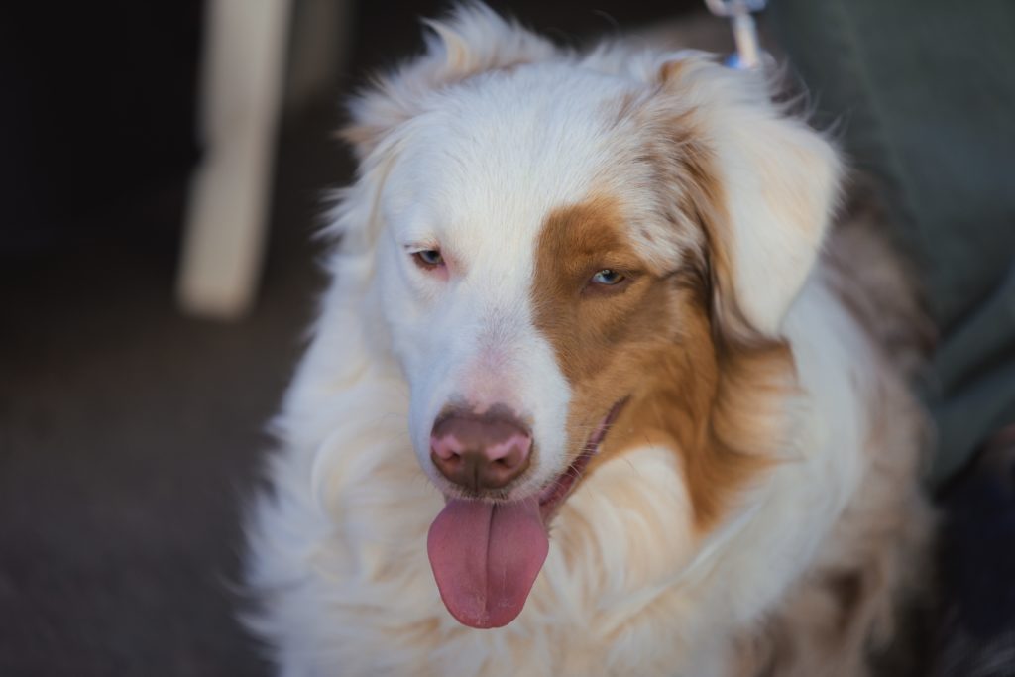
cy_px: 338
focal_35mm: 200
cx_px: 508
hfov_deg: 10.3
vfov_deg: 6.9
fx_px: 5639
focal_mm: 200
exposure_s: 1/1250
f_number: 2.8
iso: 110
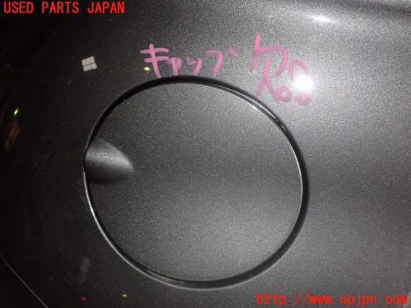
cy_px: 154
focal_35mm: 44
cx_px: 206
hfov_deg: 42.9
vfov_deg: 32.9
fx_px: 522
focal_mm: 7.84
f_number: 9
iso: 400
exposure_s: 1/40
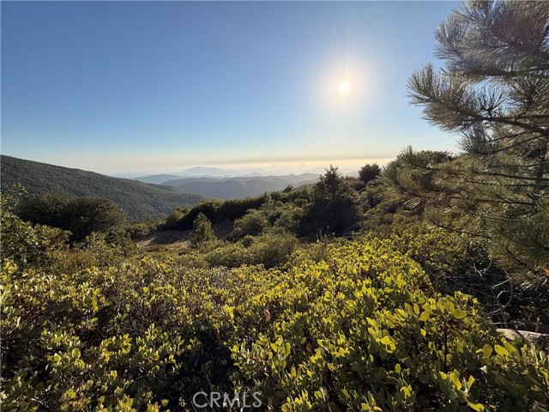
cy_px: 206
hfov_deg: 102.1
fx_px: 222
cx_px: 274
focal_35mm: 14
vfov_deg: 85.7
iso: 50
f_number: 2.2
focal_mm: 2.22
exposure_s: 1/3663
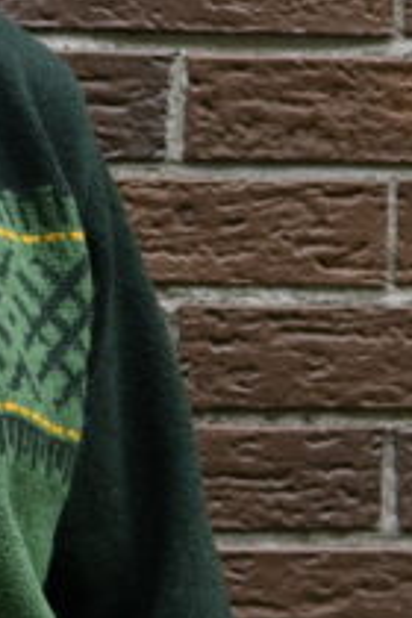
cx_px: -224
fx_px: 5150
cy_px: 356
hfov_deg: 4.5
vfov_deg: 6.9
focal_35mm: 300
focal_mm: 70
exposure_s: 1/125
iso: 800
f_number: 5.6
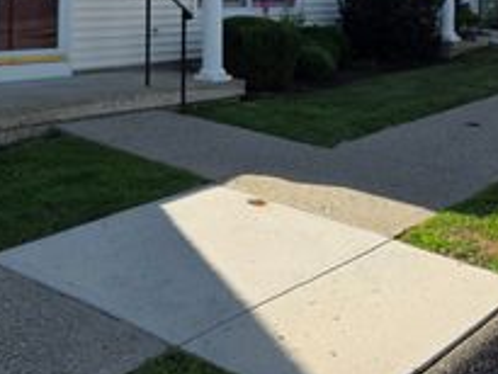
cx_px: 163
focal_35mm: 56
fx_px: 806
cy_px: -42
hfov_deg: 34.0
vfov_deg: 24.3
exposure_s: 1/4333
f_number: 1.7
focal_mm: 6.25
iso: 80
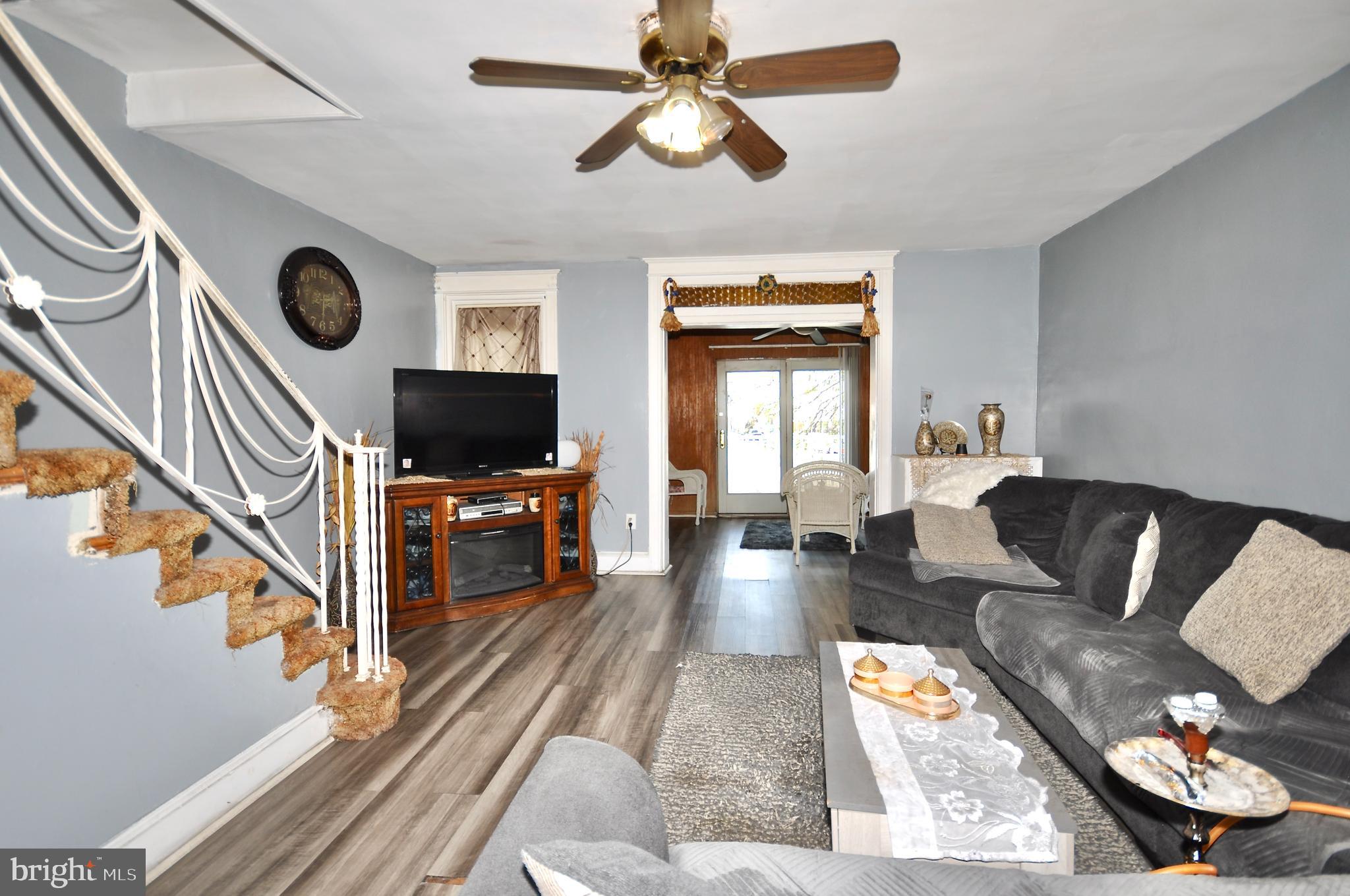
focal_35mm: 15
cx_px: 675
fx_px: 562
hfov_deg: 100.5
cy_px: 448
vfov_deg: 77.1
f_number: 4
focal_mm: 10
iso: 100
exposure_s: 1/60
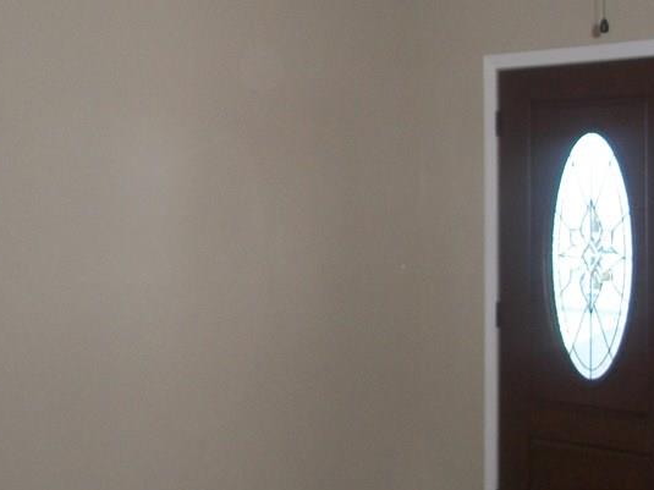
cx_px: 413
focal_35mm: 67
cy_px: 196
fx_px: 1266
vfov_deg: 21.9
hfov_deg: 28.9
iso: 200
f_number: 3.1
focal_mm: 6.3
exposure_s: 1/125
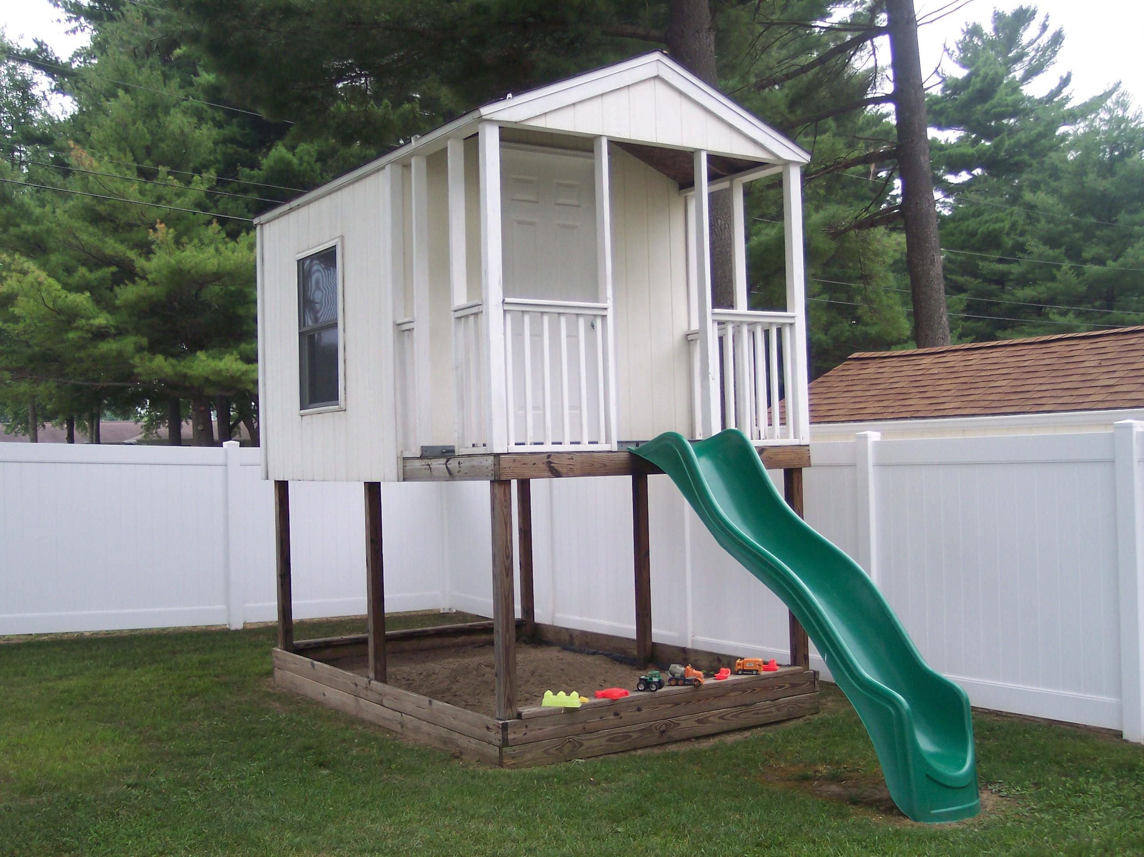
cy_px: 428
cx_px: 572
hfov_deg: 49.0
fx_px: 1255
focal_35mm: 38
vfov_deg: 37.7
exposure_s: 1/500
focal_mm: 8
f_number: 2.8
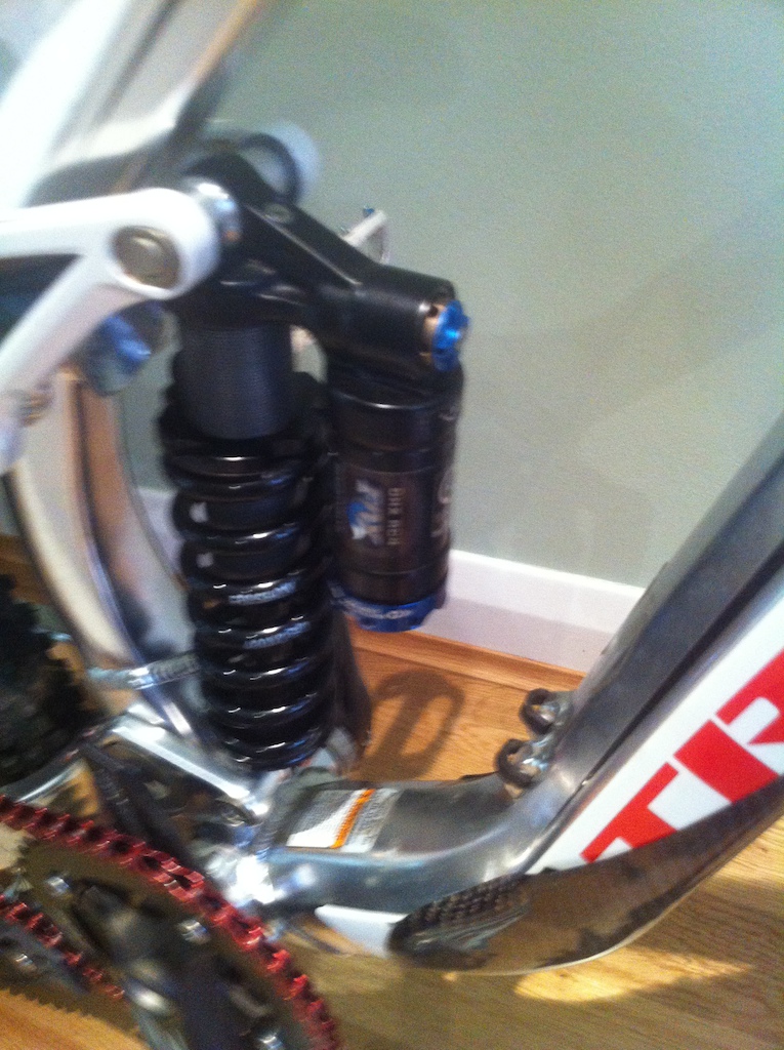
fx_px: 1060
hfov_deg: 40.6
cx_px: 392
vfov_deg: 52.7
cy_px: 525
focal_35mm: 35
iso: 400
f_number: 2.8
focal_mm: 3.85
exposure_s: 1/15
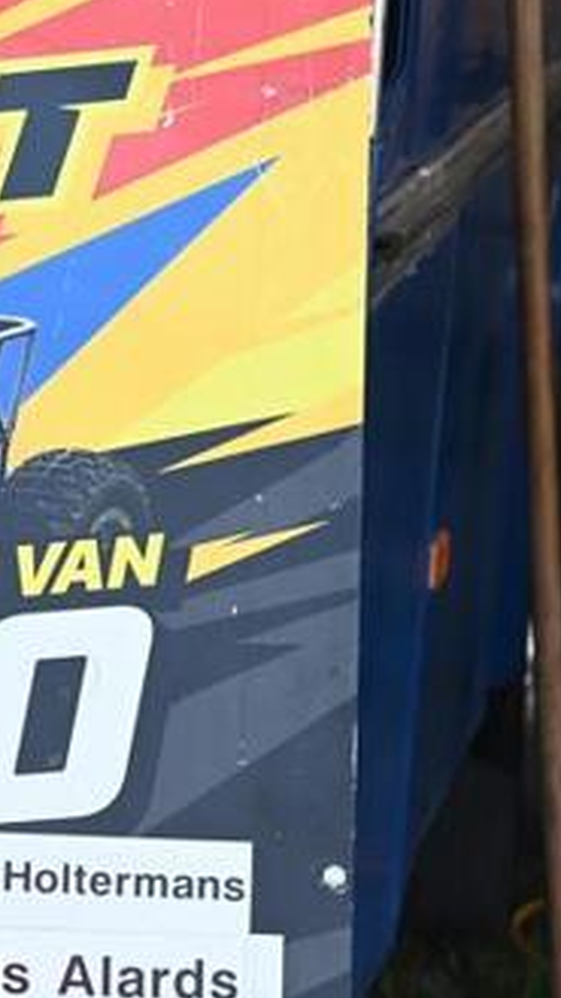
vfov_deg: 15.4
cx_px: -491
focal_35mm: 139
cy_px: 739
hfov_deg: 8.4
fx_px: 3677
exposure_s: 1/200
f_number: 7.1
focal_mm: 44
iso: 640
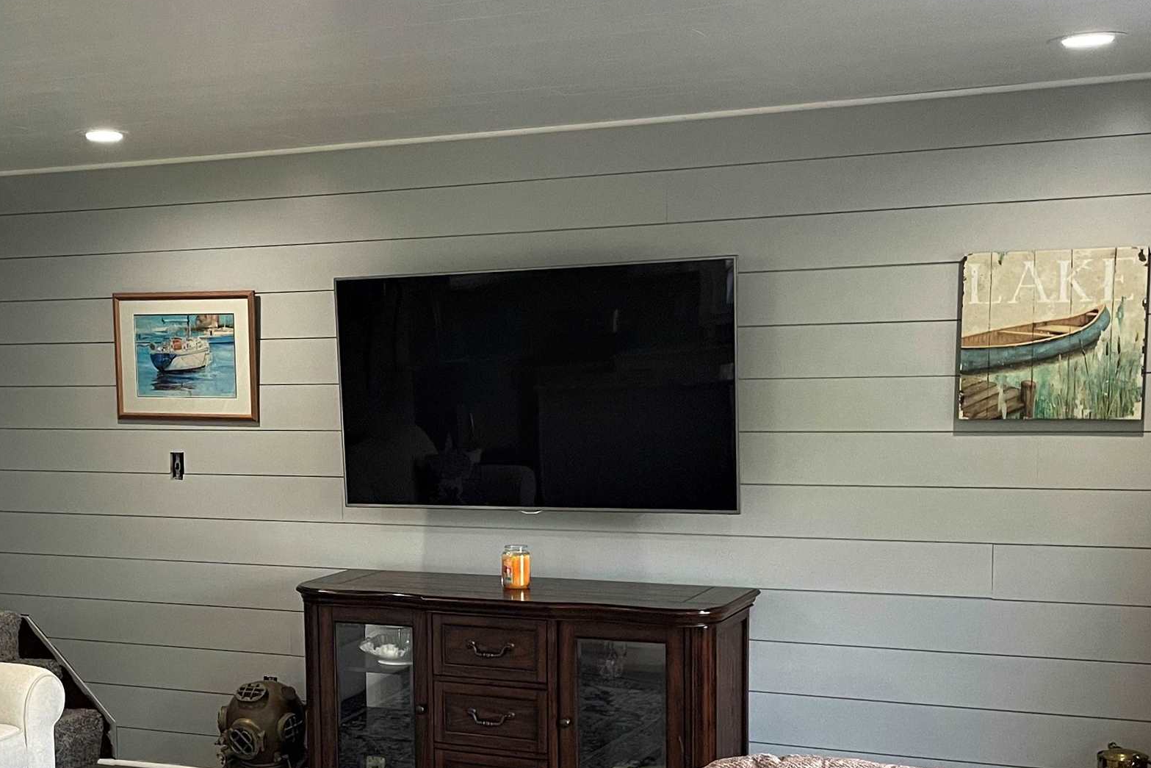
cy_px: 578
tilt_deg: -7.5
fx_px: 1695
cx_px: 345
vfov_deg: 25.2
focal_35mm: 53
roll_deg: +0.4
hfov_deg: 36.9
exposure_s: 1/93
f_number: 1.6
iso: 125
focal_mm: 4.2
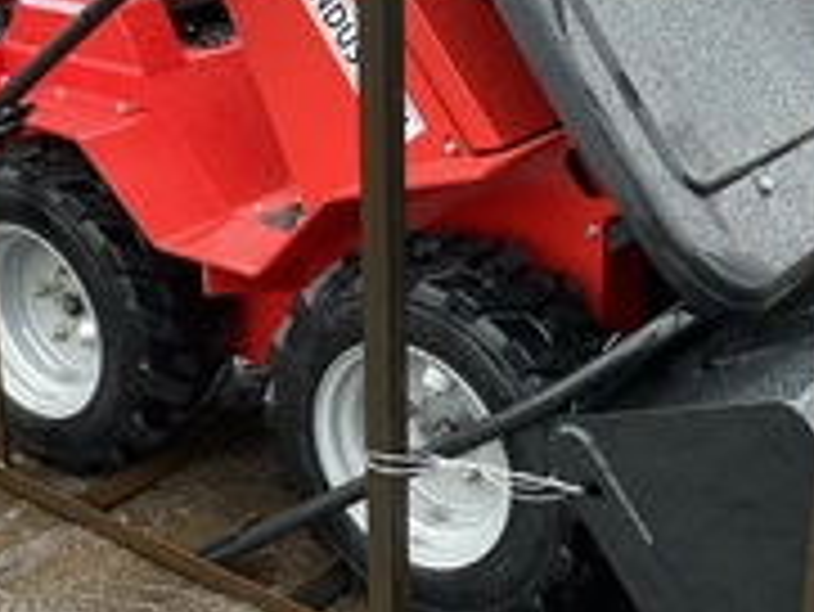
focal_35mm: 64
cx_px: 477
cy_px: 248
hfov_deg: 30.2
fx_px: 1506
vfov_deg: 22.9
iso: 25
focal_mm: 3
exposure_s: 1/122
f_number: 1.8
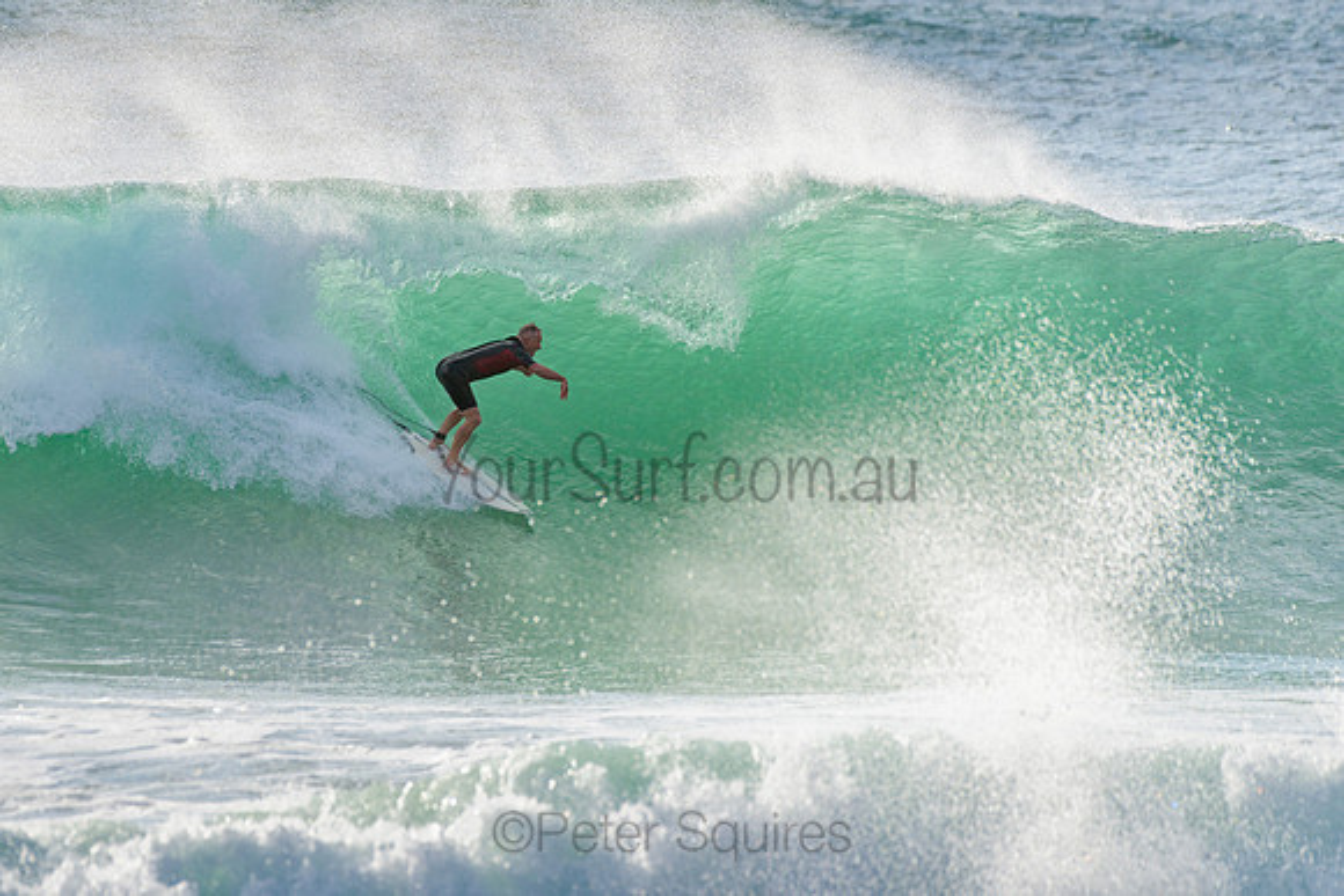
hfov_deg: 3.4
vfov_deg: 2.2
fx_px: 22863
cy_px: 368
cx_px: 521
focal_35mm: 612
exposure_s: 1/2000
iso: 250
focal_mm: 500
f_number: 5.6
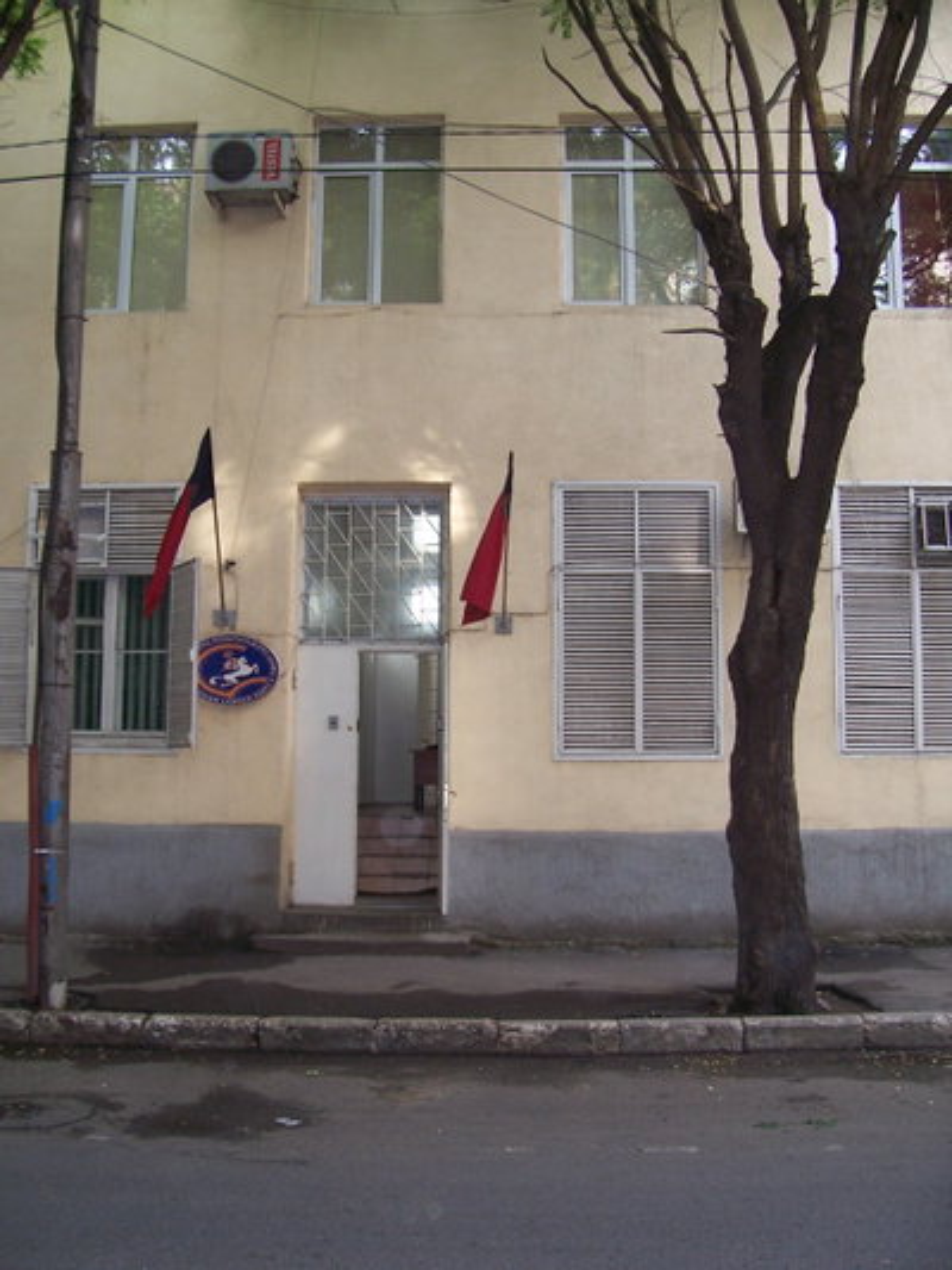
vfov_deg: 53.9
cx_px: 476
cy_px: 635
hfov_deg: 41.8
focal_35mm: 34
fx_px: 1246
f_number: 2.7
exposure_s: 1/60
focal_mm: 5.6
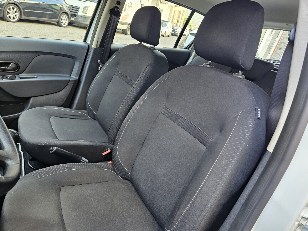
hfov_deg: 73.9
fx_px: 205
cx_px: 154
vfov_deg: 58.9
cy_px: 116
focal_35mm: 23
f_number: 1.7
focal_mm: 6.3
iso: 320
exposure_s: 1/100
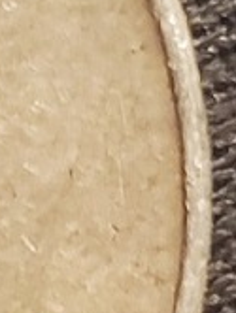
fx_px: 1324
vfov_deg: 13.5
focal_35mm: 146
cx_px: -421
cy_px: 224
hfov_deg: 8.8
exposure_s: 1/40
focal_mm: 4.3
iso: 250
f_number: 2.4
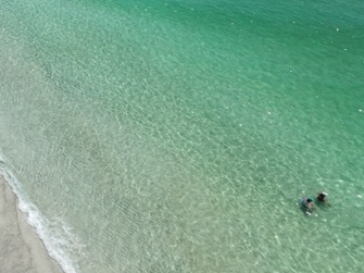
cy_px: -31
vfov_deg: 30.0
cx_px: -88
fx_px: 452
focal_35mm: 43
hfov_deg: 34.0
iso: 100
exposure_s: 1/1600
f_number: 2.2
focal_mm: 3.05
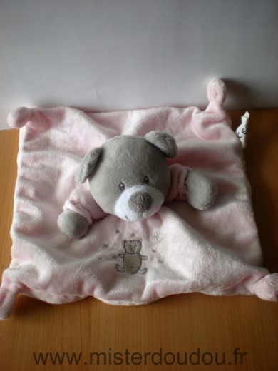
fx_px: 407
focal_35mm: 38
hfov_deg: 37.7
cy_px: 186
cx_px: 139
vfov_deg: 49.0
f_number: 3.1
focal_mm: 6.3
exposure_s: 1/58.7
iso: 86
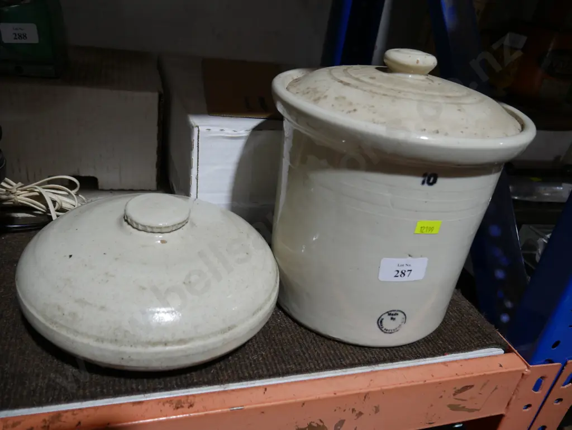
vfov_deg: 49.8
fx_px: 463
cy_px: 215
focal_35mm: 28
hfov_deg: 63.4
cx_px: 286
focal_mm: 14
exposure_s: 1/60
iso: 200
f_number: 3.5
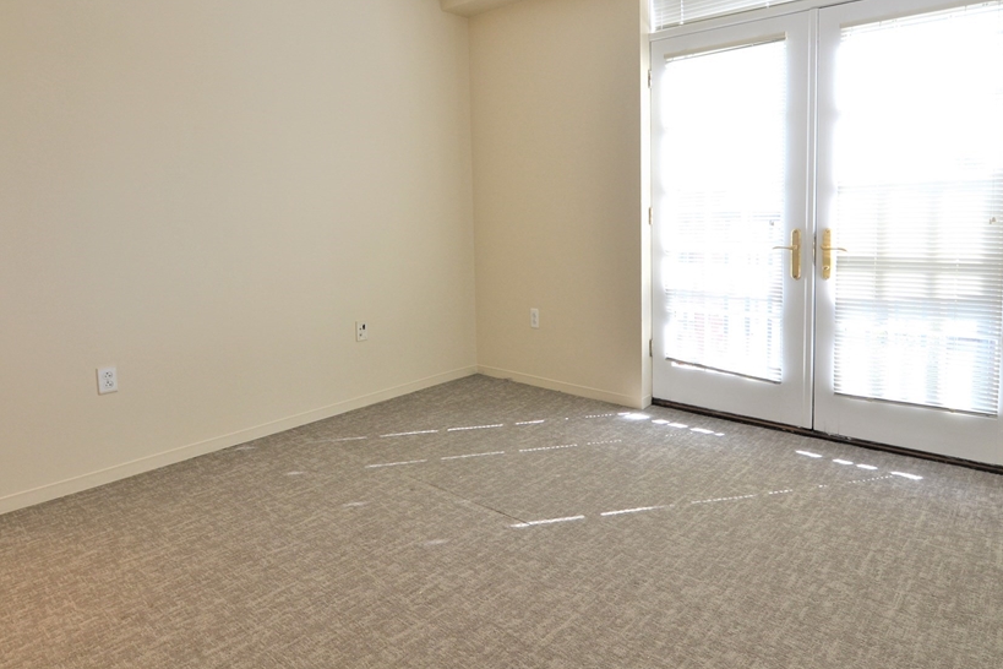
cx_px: 585
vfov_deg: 59.9
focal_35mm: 21
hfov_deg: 81.5
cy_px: 265
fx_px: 575
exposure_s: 1/125
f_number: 5.6
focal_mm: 11
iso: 400
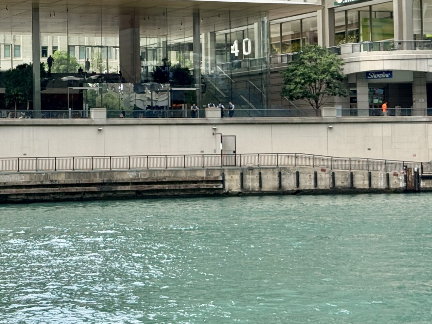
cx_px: 78
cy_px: 77
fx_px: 1161
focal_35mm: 93
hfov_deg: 20.8
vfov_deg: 15.8
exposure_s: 1/693
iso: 64
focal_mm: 6.76
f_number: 1.78
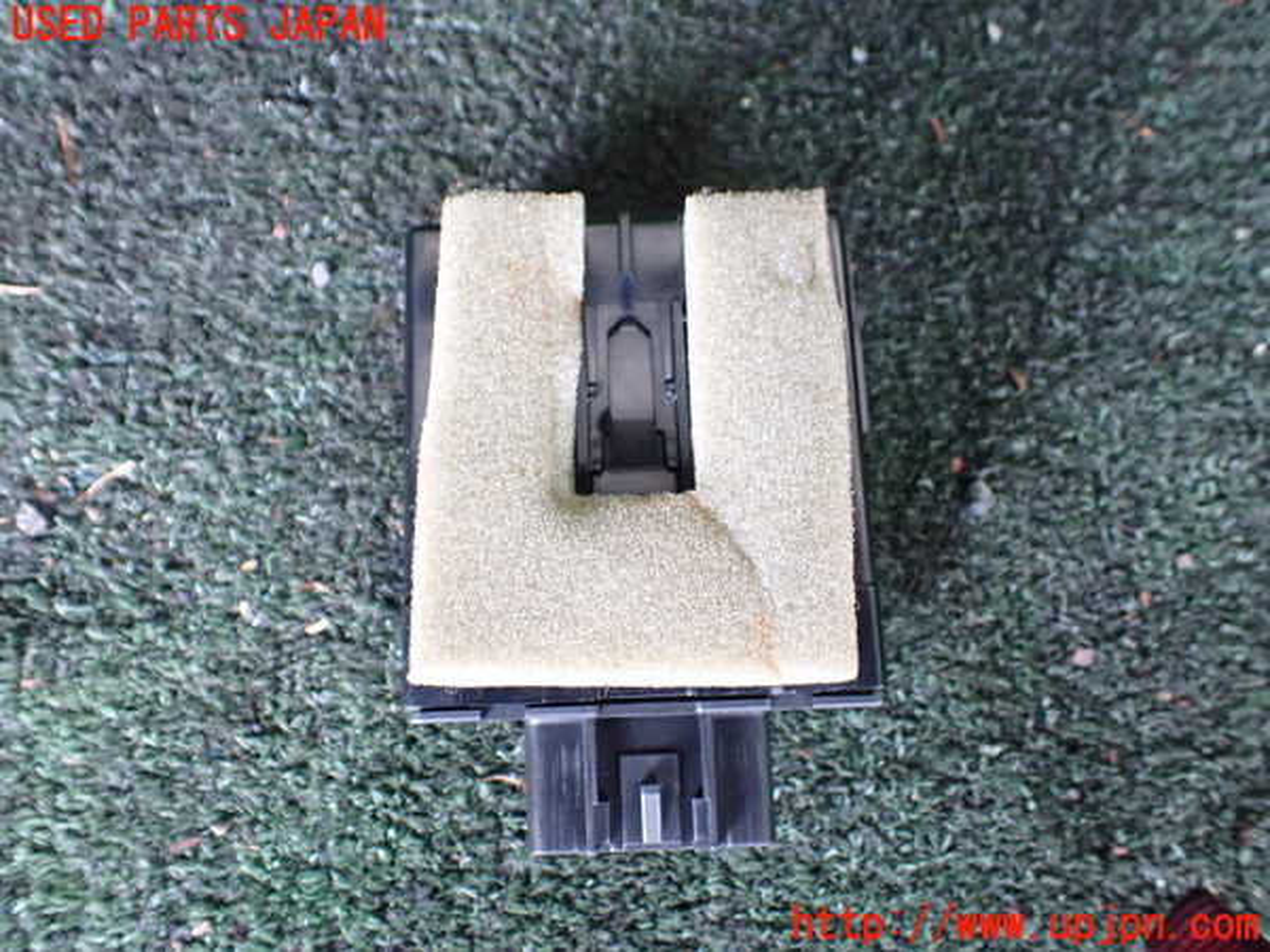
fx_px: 1101
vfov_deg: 46.8
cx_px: 635
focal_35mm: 30
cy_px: 476
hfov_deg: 60.0
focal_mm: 5.4
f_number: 2.3
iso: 800
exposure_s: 1/50
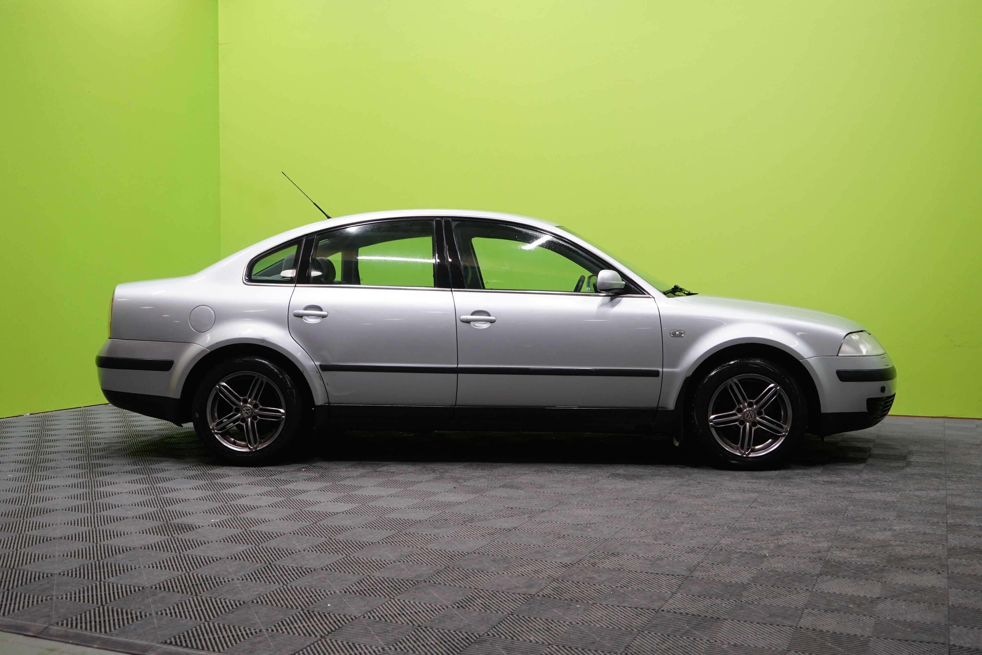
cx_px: 491
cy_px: 328
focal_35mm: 37
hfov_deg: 51.9
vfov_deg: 35.9
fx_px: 1009
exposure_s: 1/125
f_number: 4.5
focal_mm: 37
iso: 1000
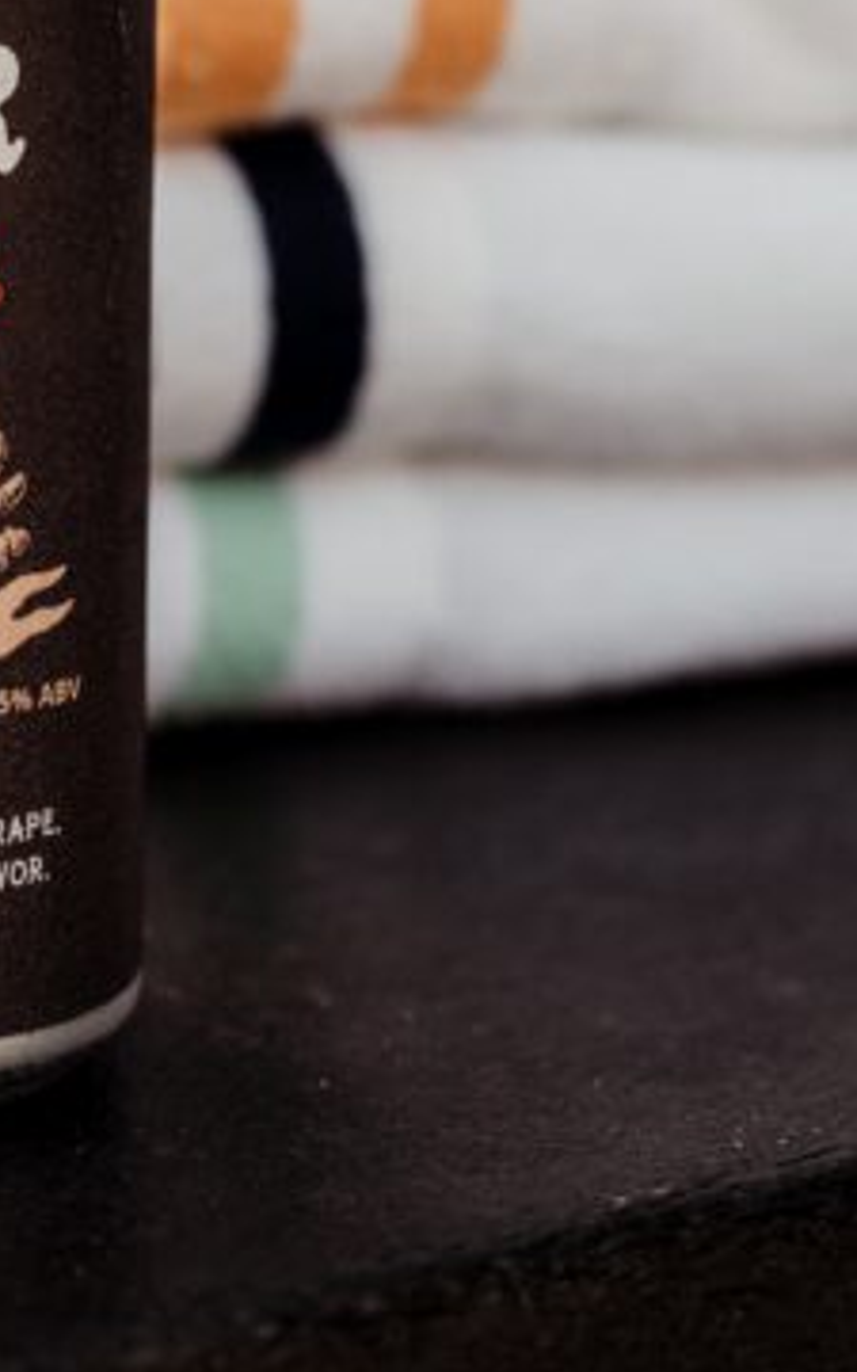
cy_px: -518
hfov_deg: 10.9
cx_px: -533
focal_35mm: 114
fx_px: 4260
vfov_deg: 17.0
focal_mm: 35
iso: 200
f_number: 2.5
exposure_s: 1/1000
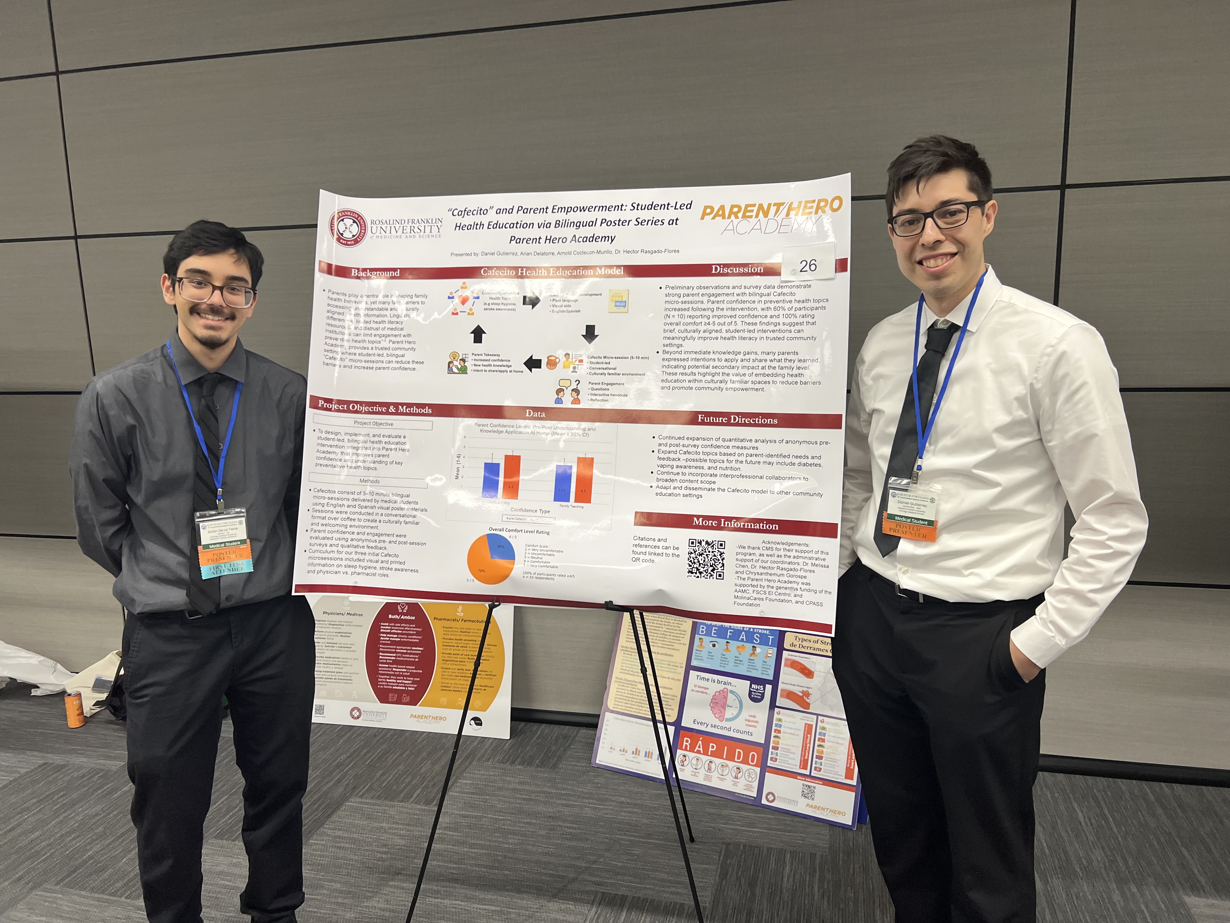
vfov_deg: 53.1
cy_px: 462
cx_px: 615
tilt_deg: -9.2
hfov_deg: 67.3
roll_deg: +1.2
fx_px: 924
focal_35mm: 26
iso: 125
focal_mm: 5.7
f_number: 1.5
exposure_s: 1/100
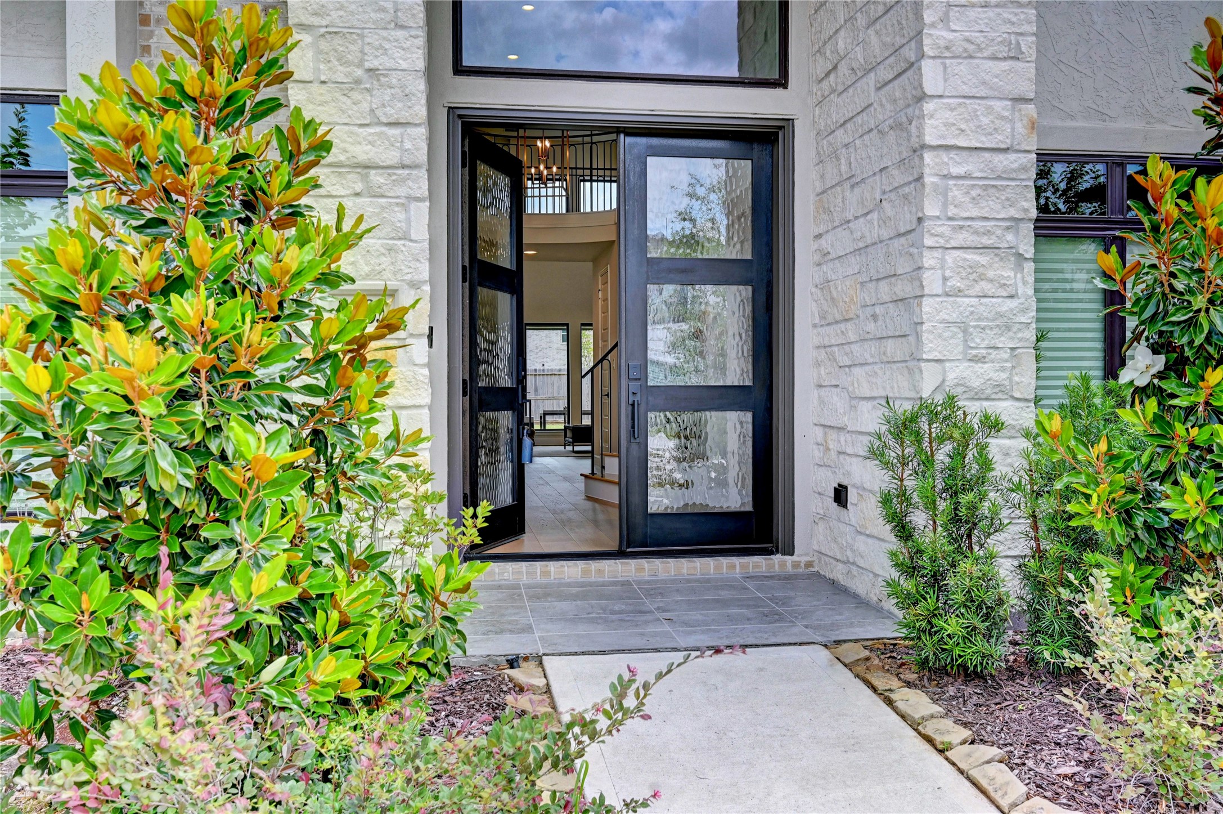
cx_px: 612
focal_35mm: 30
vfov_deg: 43.5
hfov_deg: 62.0
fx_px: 1018
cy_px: 407
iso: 400
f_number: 8
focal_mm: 30
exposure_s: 1/320
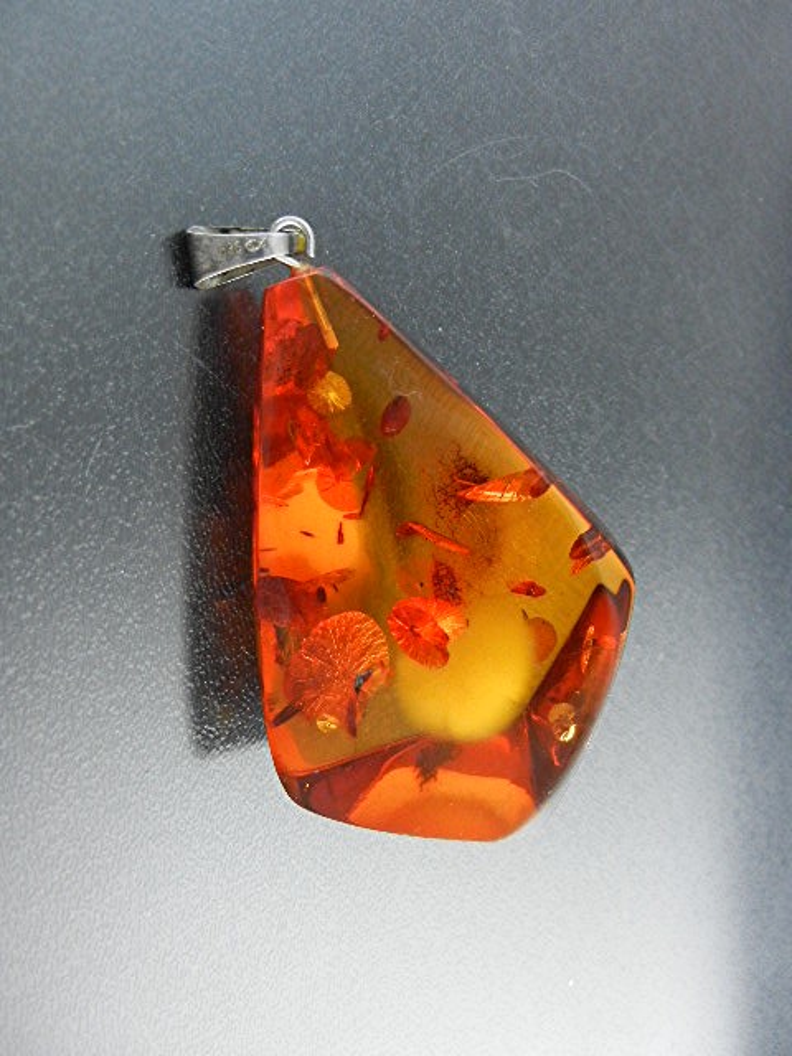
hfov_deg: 41.8
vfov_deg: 54.0
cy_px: 528
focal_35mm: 34
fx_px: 1037
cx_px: 396
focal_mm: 6.2
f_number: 3.6
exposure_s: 1/5.5
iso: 200
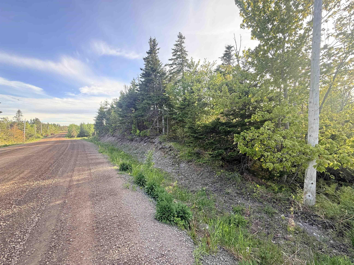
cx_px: 177
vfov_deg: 85.7
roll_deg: +1.7
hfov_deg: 102.1
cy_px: 132
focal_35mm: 14
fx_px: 143
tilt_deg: -2.4
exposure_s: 1/127
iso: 64
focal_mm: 2.22
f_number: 2.2
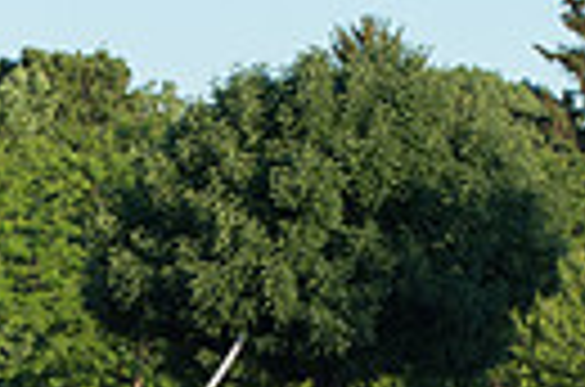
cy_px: 601
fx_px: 6954
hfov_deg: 4.8
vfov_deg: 3.2
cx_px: 132
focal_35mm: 429
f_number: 10
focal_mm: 80
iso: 640
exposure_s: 1/400
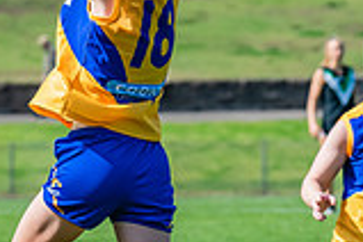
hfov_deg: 2.6
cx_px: -43
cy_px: 99
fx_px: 8106
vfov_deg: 1.7
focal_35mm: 804
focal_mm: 220
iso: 800
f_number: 9
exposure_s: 1/1600
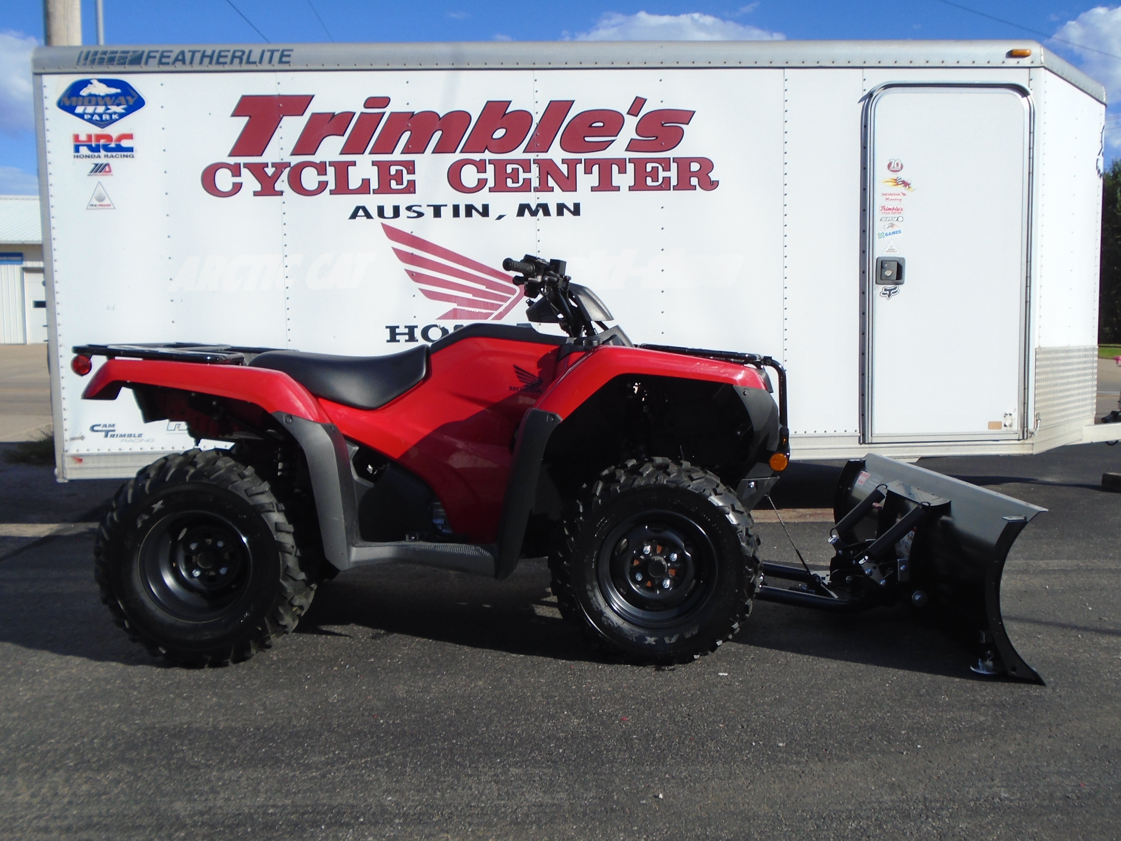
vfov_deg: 45.4
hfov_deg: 58.4
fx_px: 1004
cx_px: 560
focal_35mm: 31
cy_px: 420
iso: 100
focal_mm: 5.5
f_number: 8.8
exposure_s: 1/200
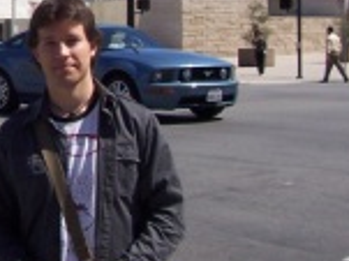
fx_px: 1088
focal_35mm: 108
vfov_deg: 13.2
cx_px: -65
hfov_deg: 17.4
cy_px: -72
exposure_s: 1/750
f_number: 5.6
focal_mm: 5.6
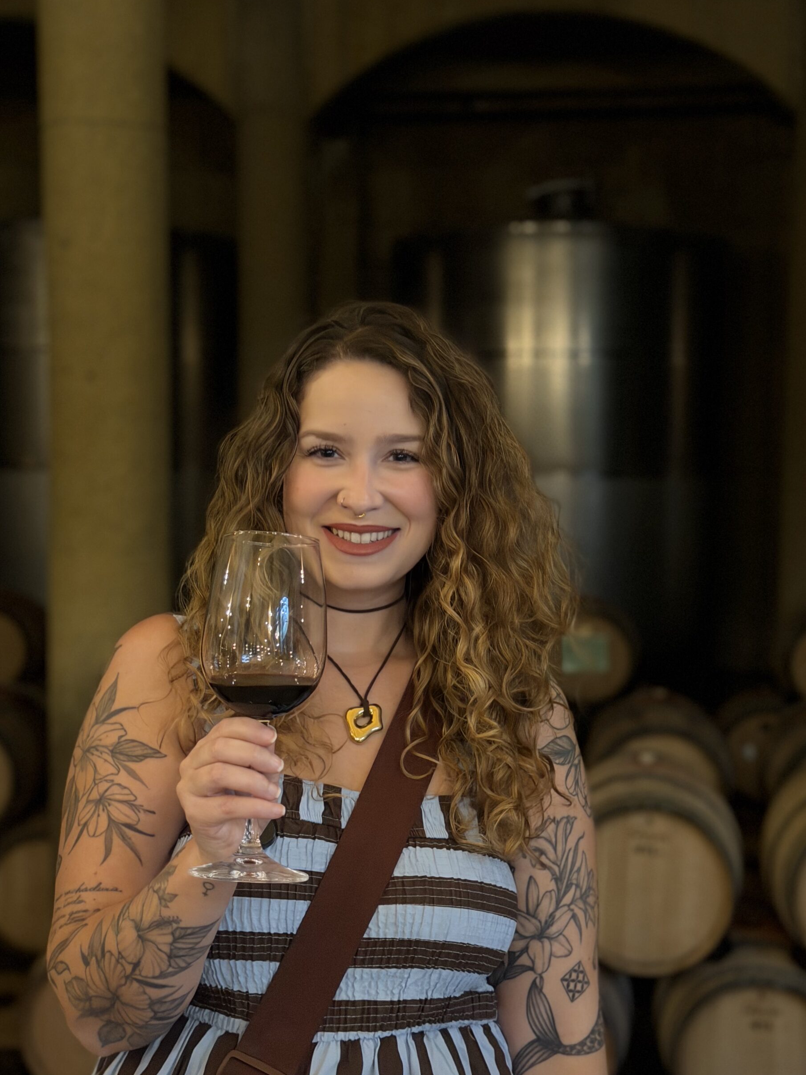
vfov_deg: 37.5
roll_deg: -1.2
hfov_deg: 28.6
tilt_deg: -4.1
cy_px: 552
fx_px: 1583
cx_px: 392
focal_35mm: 51
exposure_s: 1/25
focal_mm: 6.76
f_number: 1.78
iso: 640
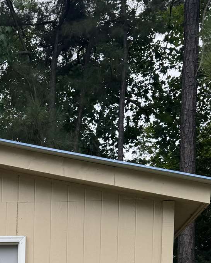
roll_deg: +0.4
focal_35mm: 79
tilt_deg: -1.6
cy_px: 353
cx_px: -6
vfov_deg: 21.5
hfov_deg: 18.8
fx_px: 616
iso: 80
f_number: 1.78
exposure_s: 1/121
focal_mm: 6.76
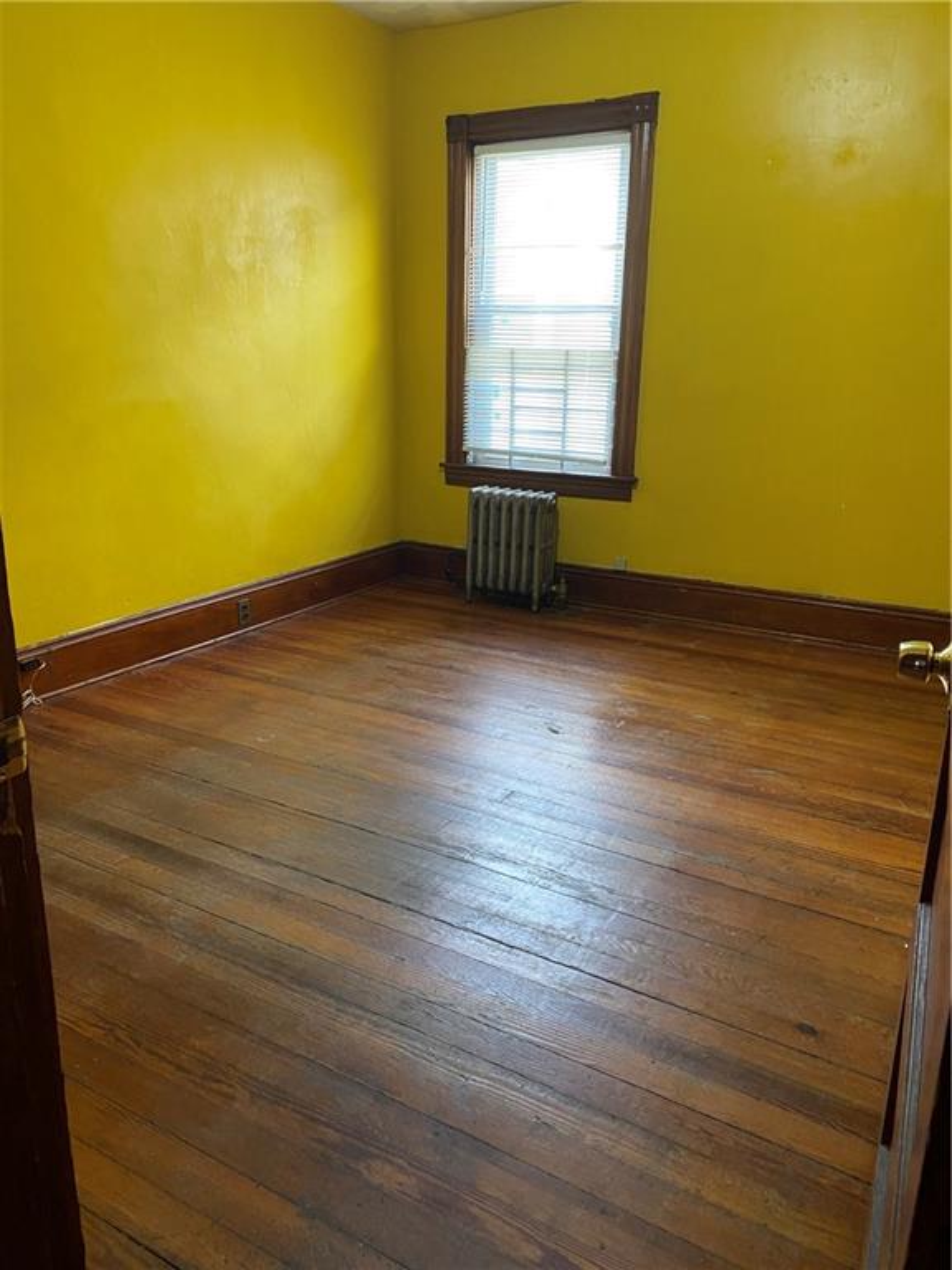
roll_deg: -0.8
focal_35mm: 26
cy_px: 635
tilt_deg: -16.3
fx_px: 953
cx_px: 476
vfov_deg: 67.3
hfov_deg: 53.1
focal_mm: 4.25
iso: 250
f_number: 1.8
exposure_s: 1/60
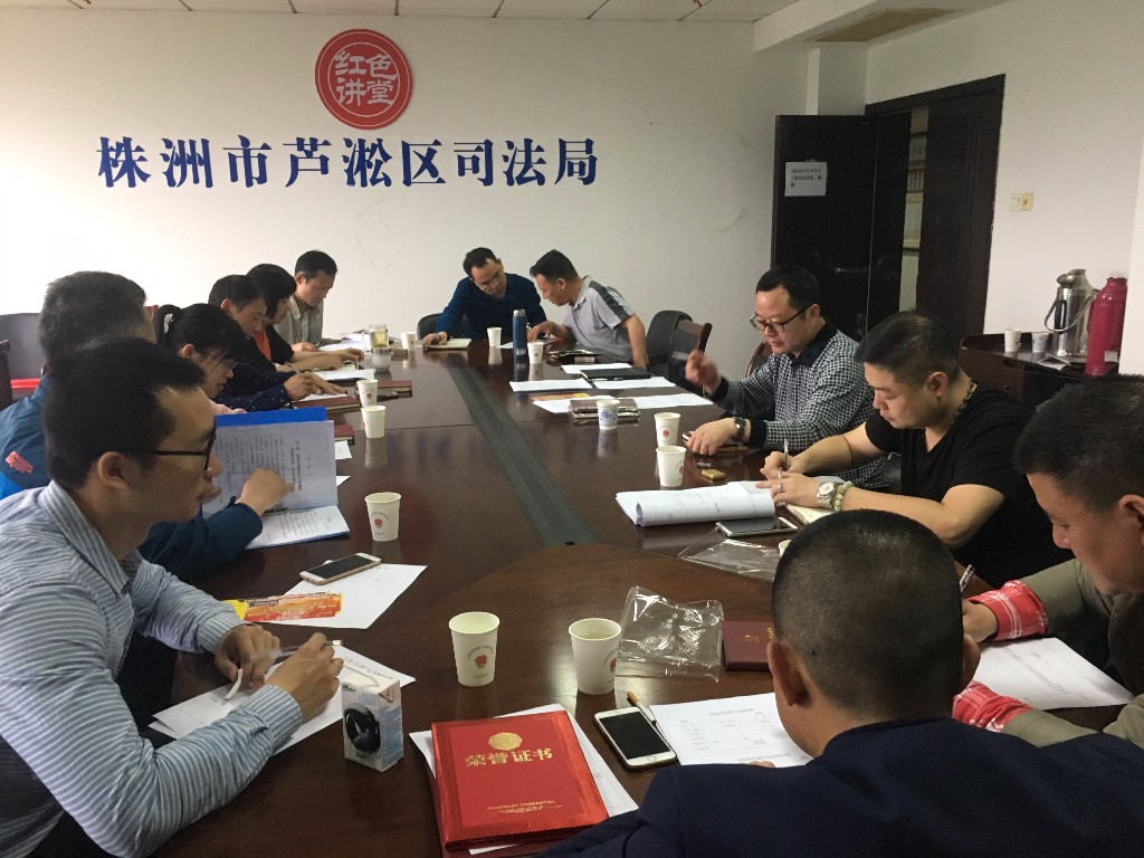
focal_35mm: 29
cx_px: 572
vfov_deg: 48.2
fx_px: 958
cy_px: 429
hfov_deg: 61.7
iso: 200
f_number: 2.2
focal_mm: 4.15
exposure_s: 1/33
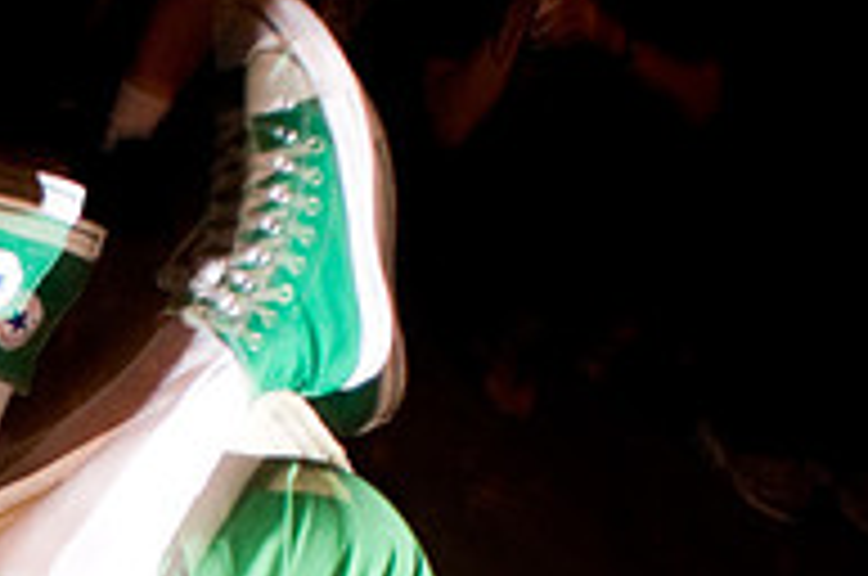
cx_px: -409
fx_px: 2166
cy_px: 799
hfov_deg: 19.8
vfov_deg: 14.4
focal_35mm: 90
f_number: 2.8
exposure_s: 1/40
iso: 800
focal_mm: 20
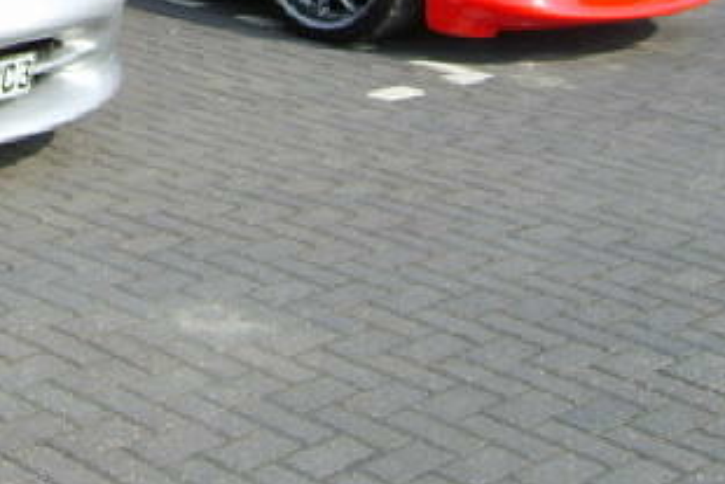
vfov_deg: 14.0
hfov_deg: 20.6
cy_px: -159
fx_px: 1894
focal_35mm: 94
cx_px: -77
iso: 50
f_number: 2.8
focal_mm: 5.8
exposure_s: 1/1000
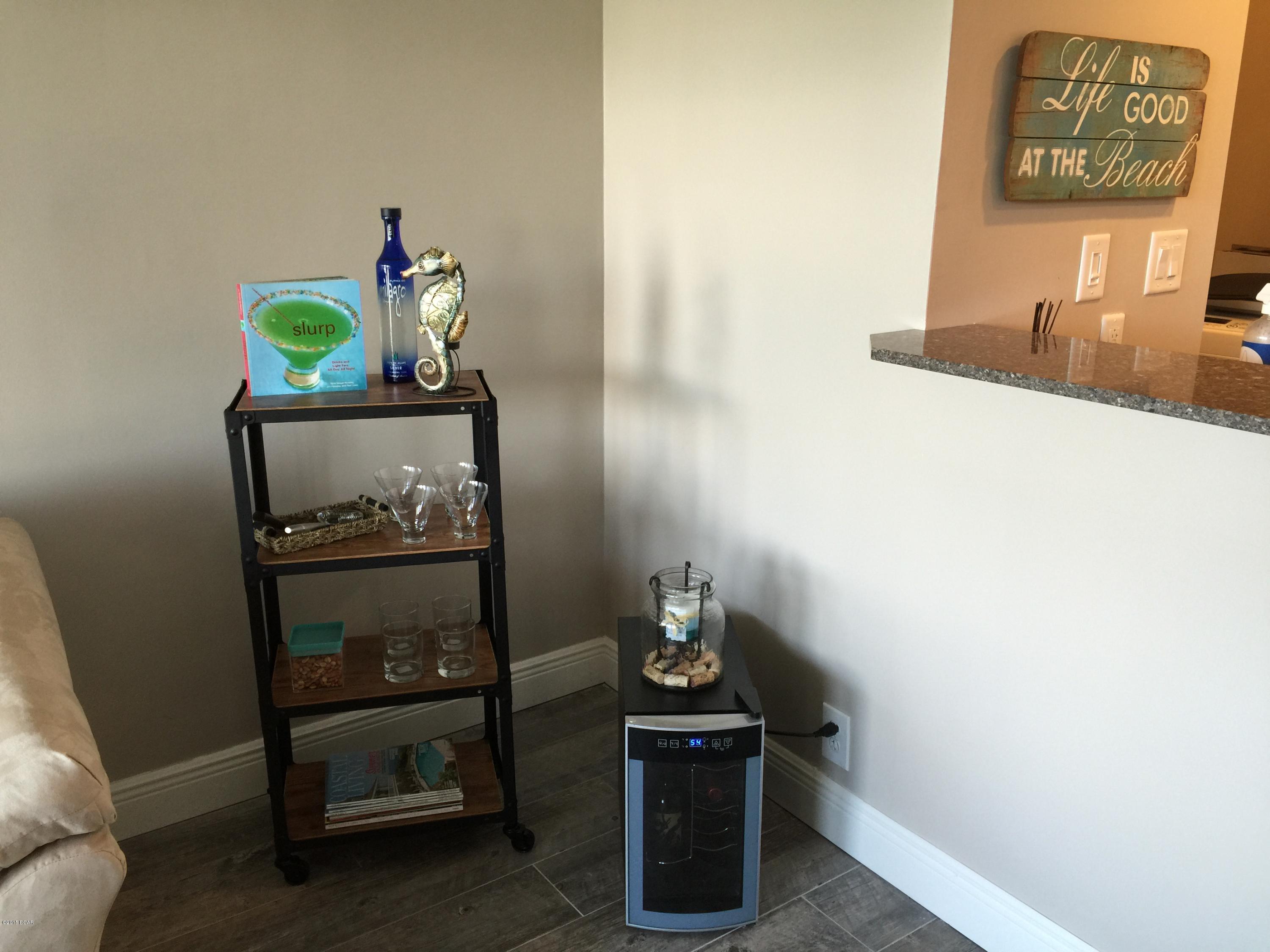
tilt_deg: -16.3
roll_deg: -0.6
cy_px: 476
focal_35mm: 29
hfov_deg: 61.7
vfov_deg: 48.2
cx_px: 635
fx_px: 1064
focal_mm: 4.15
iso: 32
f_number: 2.2
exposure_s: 1/15
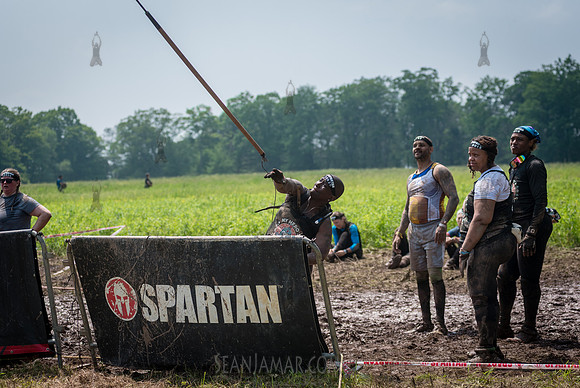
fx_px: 1348
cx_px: 302
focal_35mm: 84
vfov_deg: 16.4
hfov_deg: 24.3
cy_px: 202
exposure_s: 1/3200
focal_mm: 80
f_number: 4
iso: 400
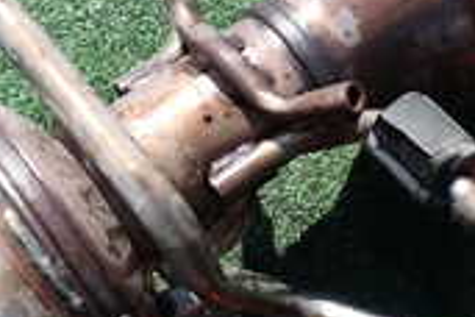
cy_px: 50
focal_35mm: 91
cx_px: 297
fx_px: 1201
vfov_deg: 14.9
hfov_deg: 22.3
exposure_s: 1/800
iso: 100
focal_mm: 4.5
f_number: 2.8
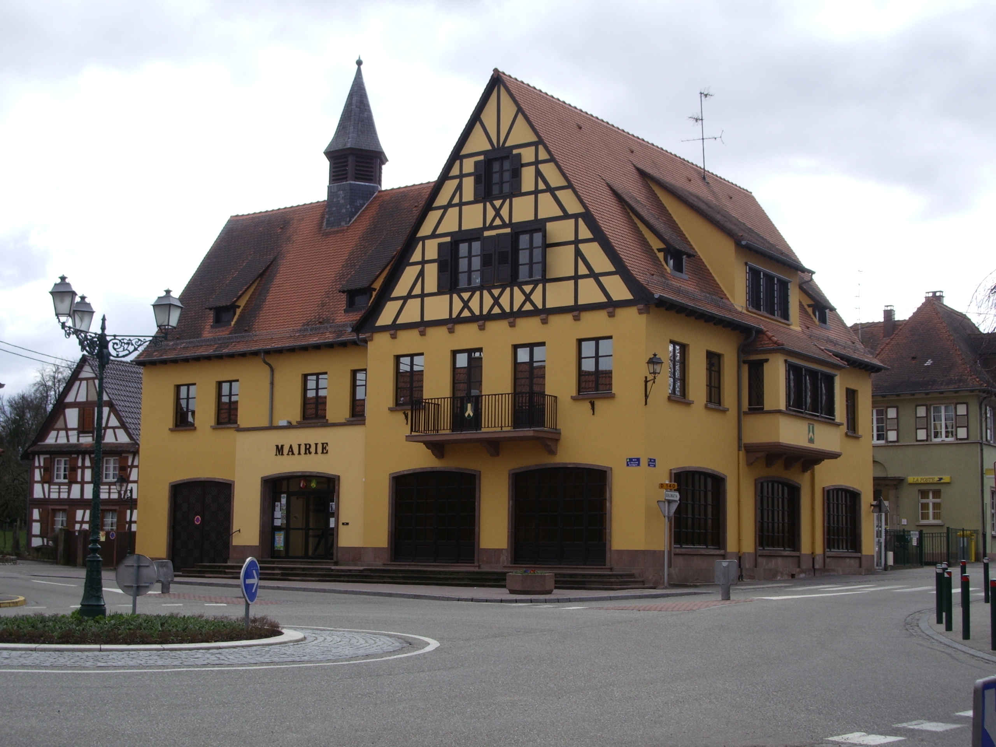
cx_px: 498
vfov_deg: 29.1
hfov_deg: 38.2
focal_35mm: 50
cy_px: 374
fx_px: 1439
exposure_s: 1/250
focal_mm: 8.2
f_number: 5
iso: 50
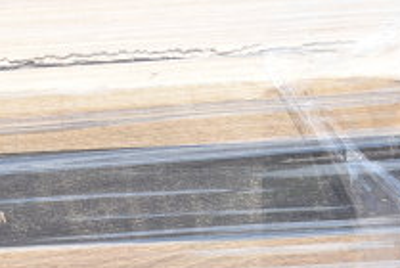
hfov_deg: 11.4
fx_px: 1947
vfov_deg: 7.8
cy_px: 370
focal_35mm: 175
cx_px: 519
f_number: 8
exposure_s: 1/250
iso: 200
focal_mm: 40
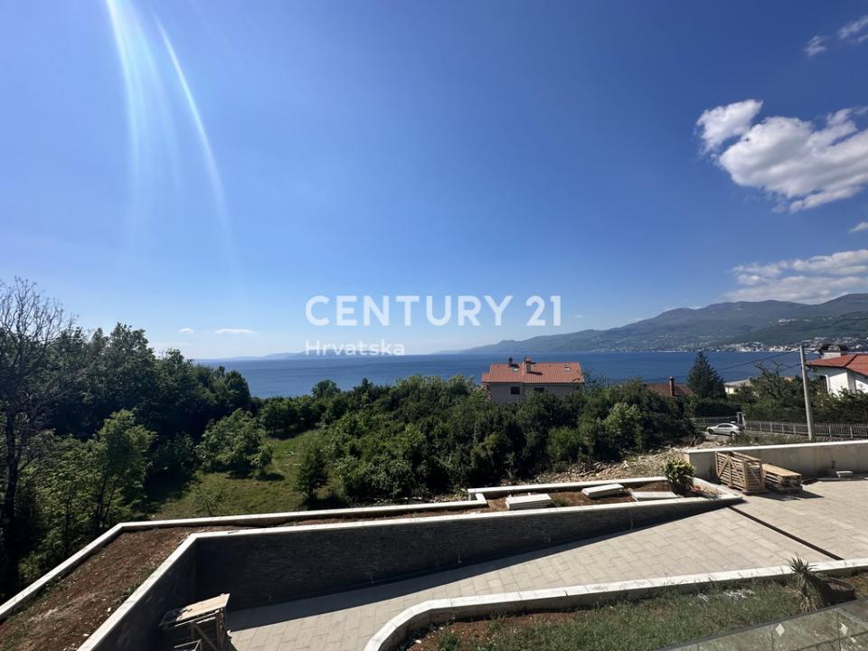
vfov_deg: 85.7
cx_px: 434
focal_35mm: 14
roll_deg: +2.1
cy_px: 326
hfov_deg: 102.1
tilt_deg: +4.6
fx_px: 351
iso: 50
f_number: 2.2
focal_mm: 2.22
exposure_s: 1/4000
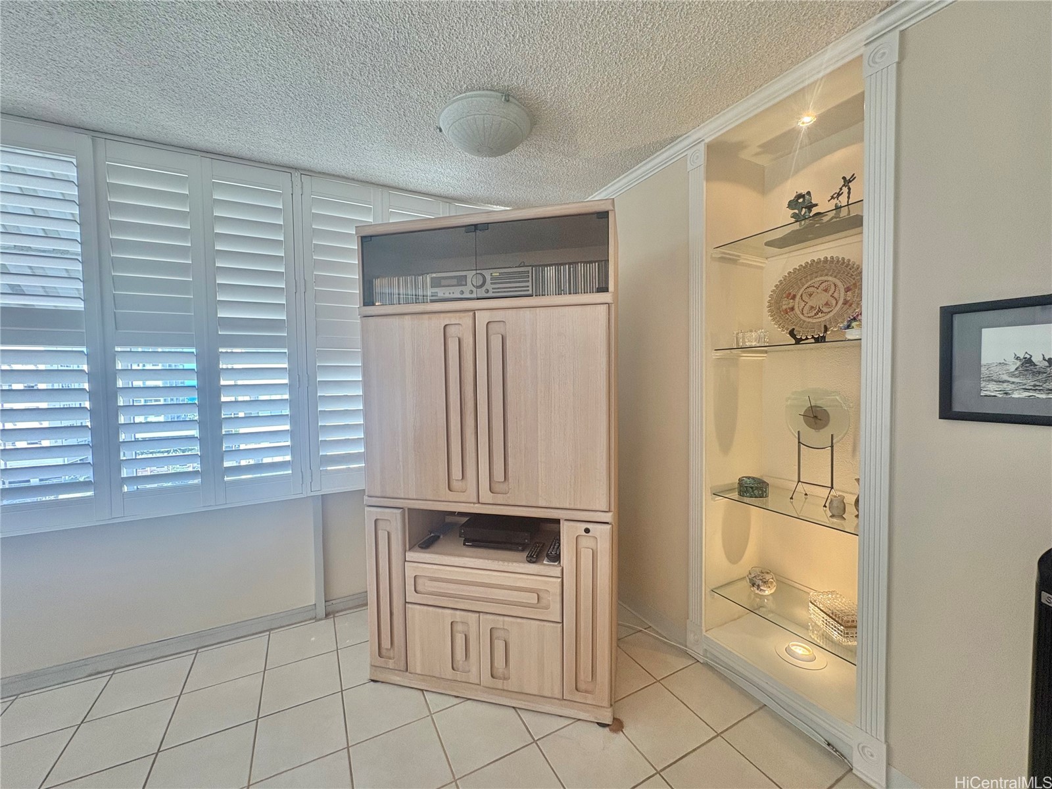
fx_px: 425
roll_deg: +1.3
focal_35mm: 14
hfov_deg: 102.1
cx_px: 526
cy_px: 394
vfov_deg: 85.7
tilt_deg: -1.2
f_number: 2.2
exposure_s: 1/120
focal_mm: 2.22
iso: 160
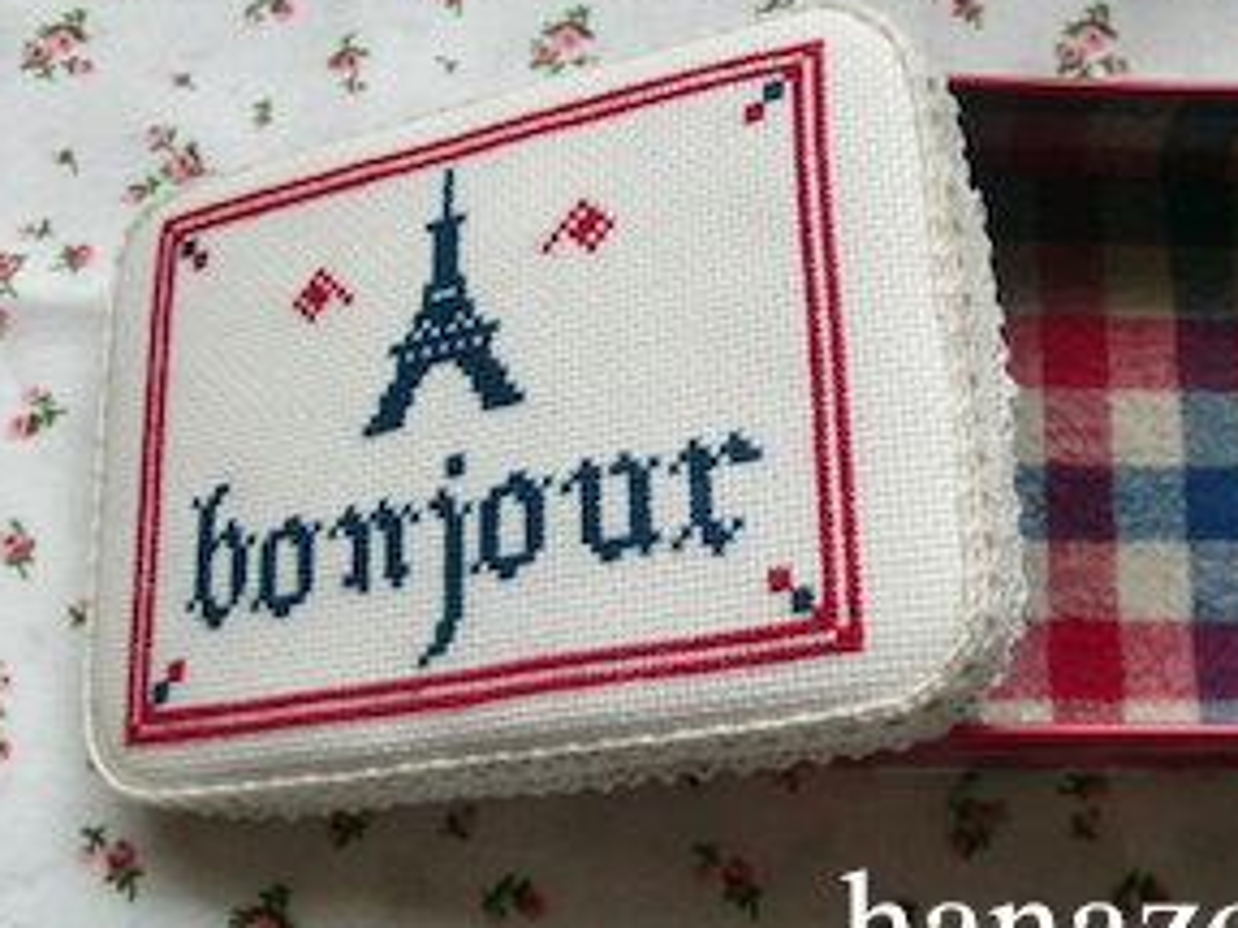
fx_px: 1394
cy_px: 410
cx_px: 845
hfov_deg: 47.0
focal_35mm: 39
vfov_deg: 36.7
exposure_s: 1/100
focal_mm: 4.65
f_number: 2.6
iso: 100
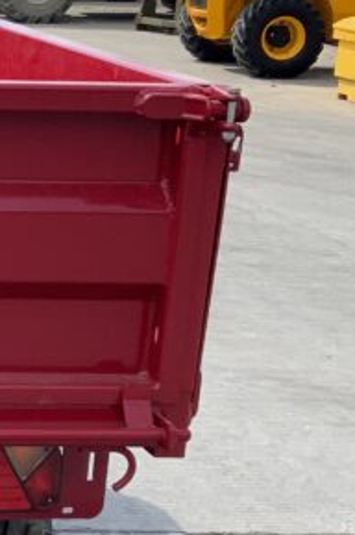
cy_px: 250
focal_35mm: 107
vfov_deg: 19.1
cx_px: -357
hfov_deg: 11.5
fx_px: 1586
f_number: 1.8
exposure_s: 1/997
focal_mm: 3
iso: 16
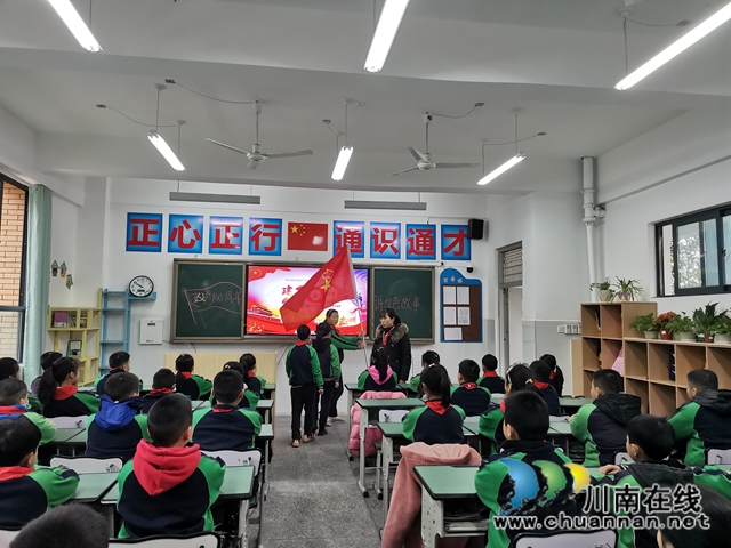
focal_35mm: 26
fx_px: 549
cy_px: 274
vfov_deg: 53.1
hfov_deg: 67.3
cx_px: 366
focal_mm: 4.75
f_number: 1.8
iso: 320
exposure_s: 1/100
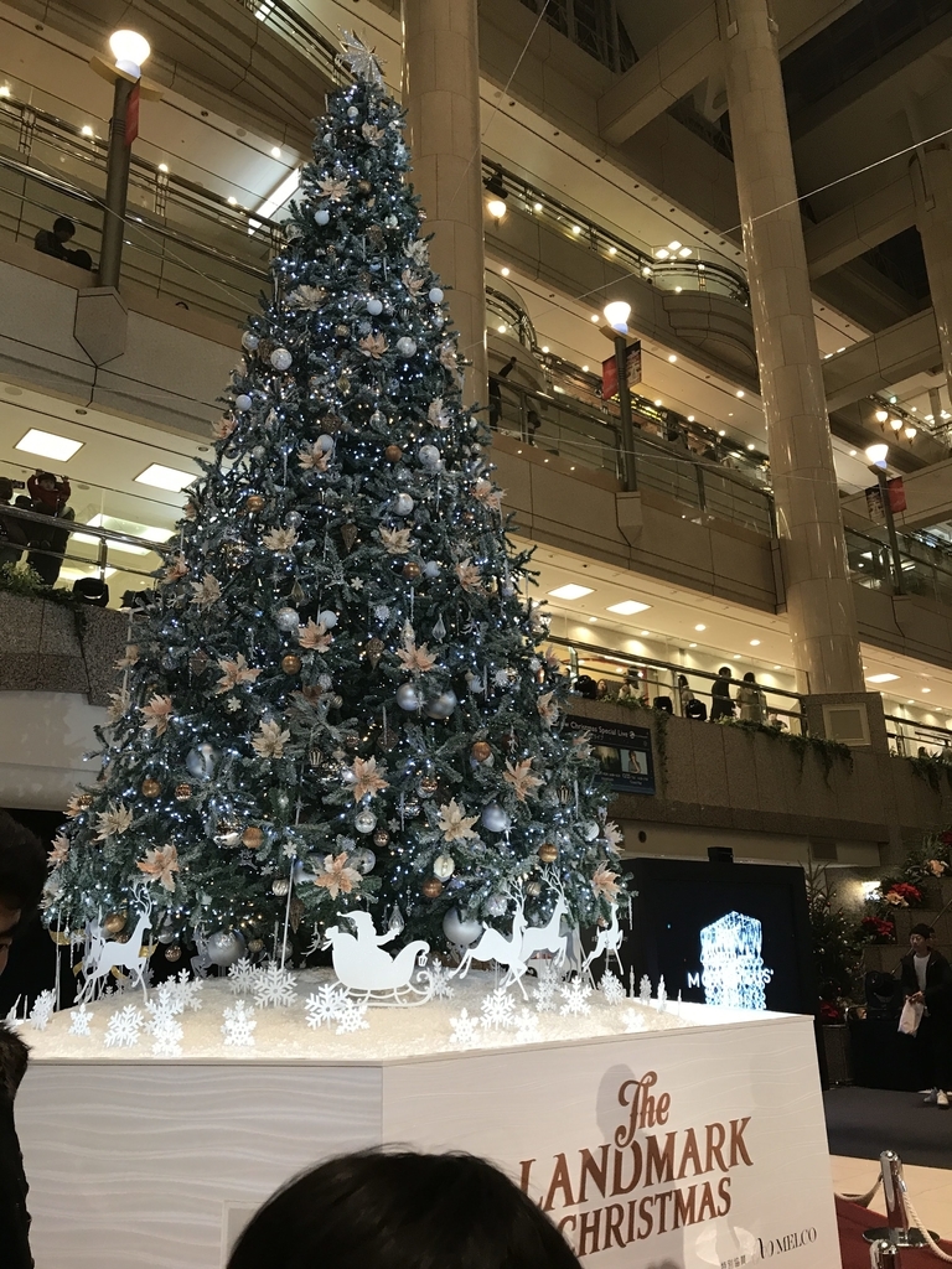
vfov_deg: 63.4
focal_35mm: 28
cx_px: 476
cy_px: 634
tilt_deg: +17.7
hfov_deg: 49.7
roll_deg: +1.3
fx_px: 1027
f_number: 1.8
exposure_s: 1/17
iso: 32
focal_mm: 3.99
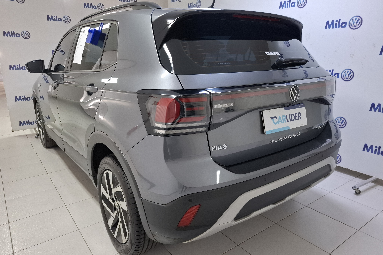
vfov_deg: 53.1
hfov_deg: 73.7
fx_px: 255
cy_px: 131
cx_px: 192
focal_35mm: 24
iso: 250
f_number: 1.8
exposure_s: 1/40
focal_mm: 5.54
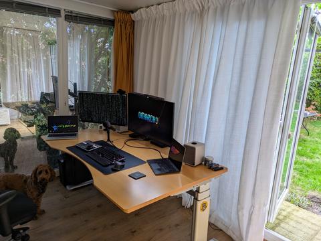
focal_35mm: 25
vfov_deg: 54.9
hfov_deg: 69.4
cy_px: 120
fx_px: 232
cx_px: 160
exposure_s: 1/100
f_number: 1.89
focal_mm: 5.43
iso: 51
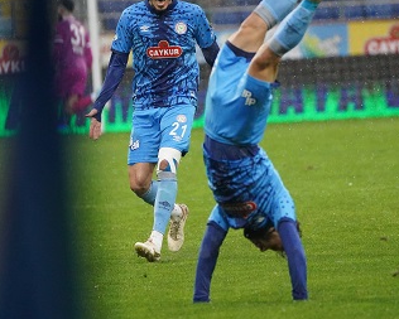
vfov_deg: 2.2
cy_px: 120
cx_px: 148
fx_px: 8411
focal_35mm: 712
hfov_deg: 2.7
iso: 10000
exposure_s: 1/2000
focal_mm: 400
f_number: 5.6
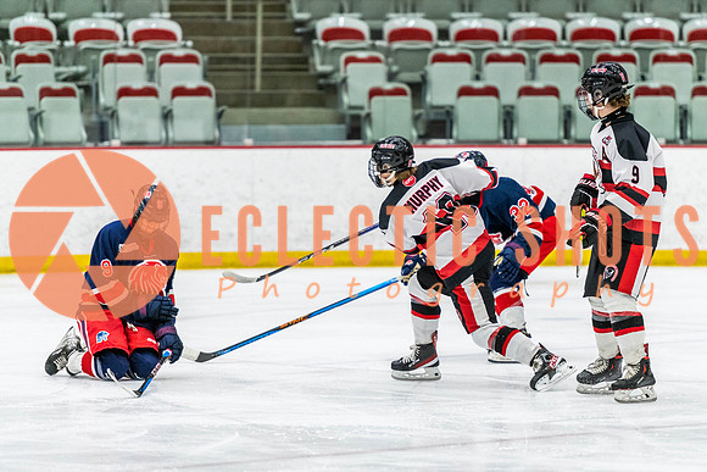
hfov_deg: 9.3
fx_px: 4350
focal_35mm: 221
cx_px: 405
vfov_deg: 6.2
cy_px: 236
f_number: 2.8
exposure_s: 1/640
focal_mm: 190
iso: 2800
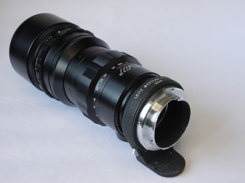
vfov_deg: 27.0
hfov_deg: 35.5
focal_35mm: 54
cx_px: 122
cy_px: 92
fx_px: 382
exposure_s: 1/13
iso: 400
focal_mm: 27
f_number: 9
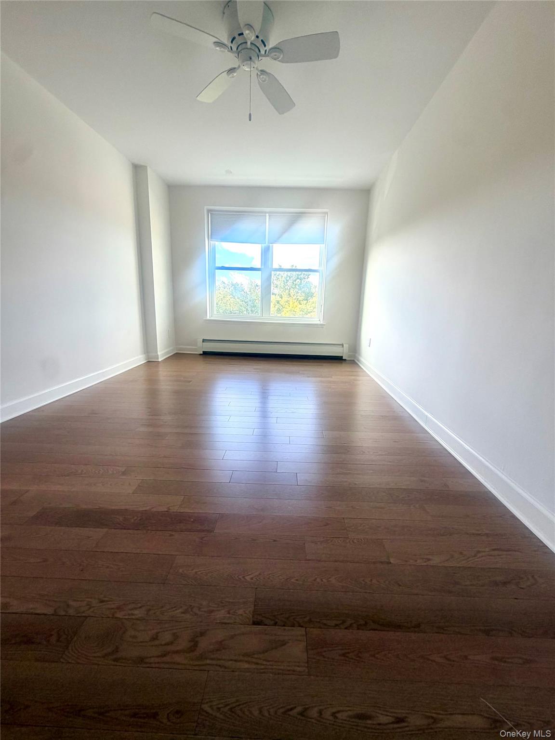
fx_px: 299
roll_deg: -1.9
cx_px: 278
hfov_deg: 85.7
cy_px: 370
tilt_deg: -12.8
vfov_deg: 102.1
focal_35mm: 14
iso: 125
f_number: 2.2
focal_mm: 2.22
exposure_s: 1/121
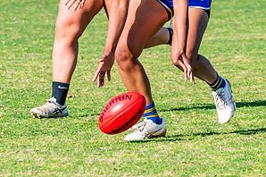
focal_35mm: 749
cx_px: 73
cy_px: -3
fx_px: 5528
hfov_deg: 2.8
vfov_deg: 1.8
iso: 800
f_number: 8
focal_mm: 250
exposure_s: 1/1600
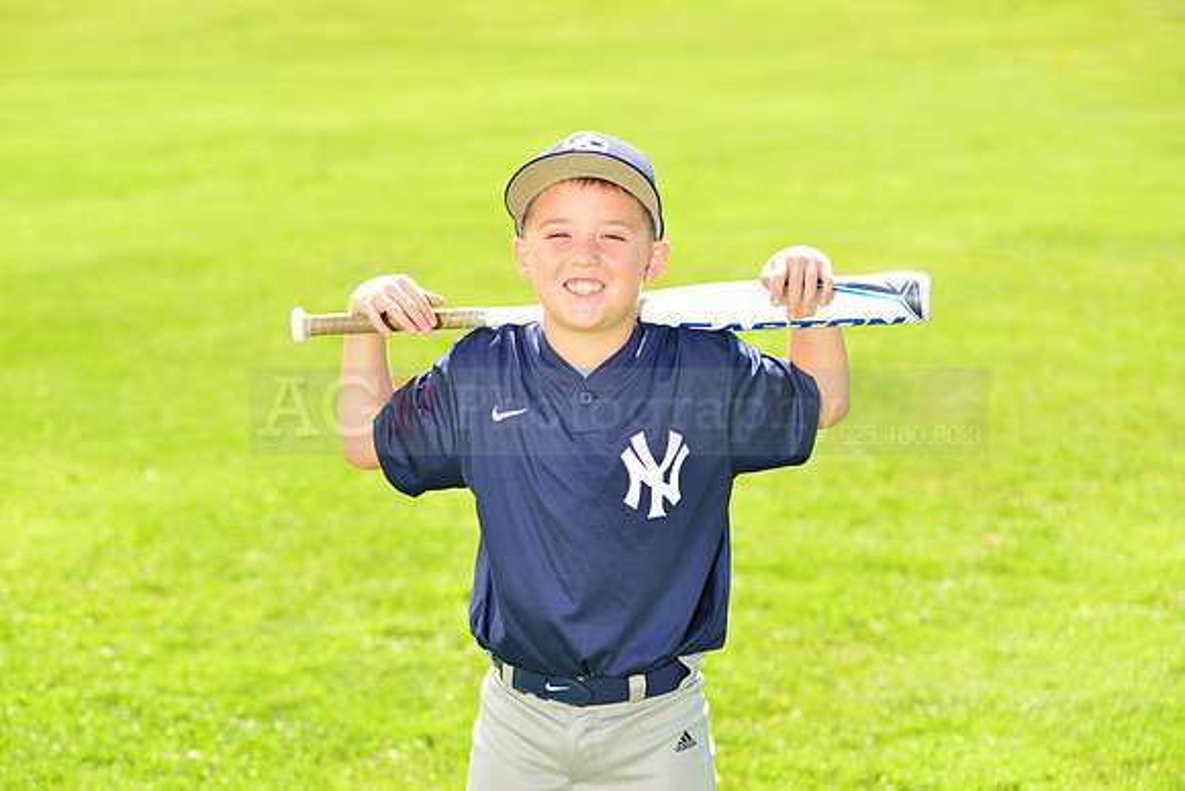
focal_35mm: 95
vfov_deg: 14.4
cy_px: 396
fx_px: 3128
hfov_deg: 21.5
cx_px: 592
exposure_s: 1/250
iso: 100
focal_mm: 95
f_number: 5
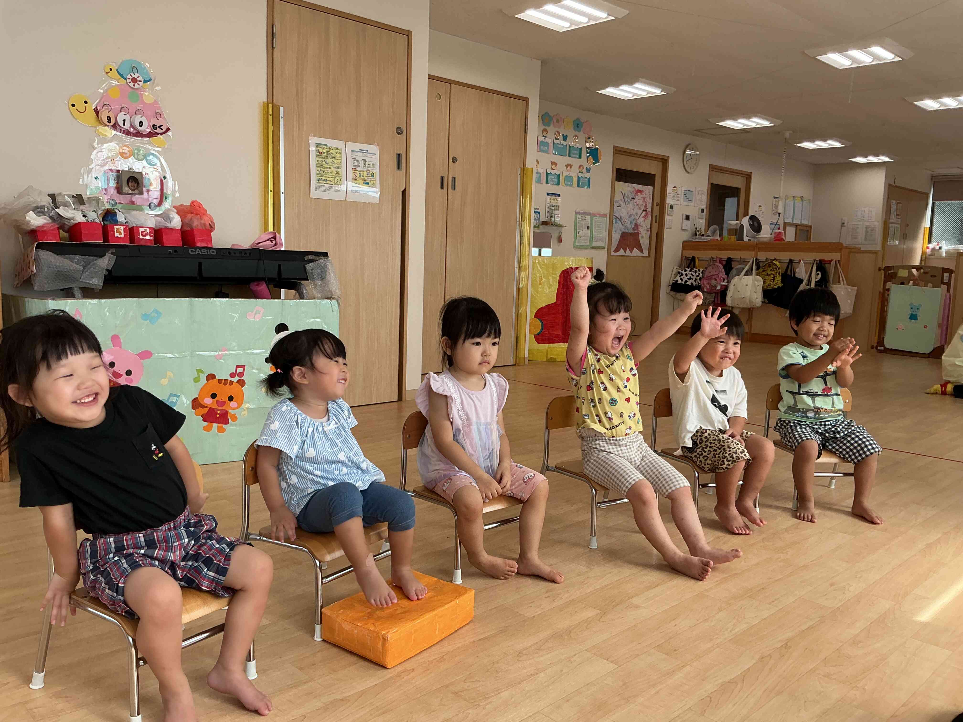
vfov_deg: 48.2
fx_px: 807
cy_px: 361
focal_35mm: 29
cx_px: 482
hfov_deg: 61.7
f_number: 1.8
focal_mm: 3
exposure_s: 1/130
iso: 20
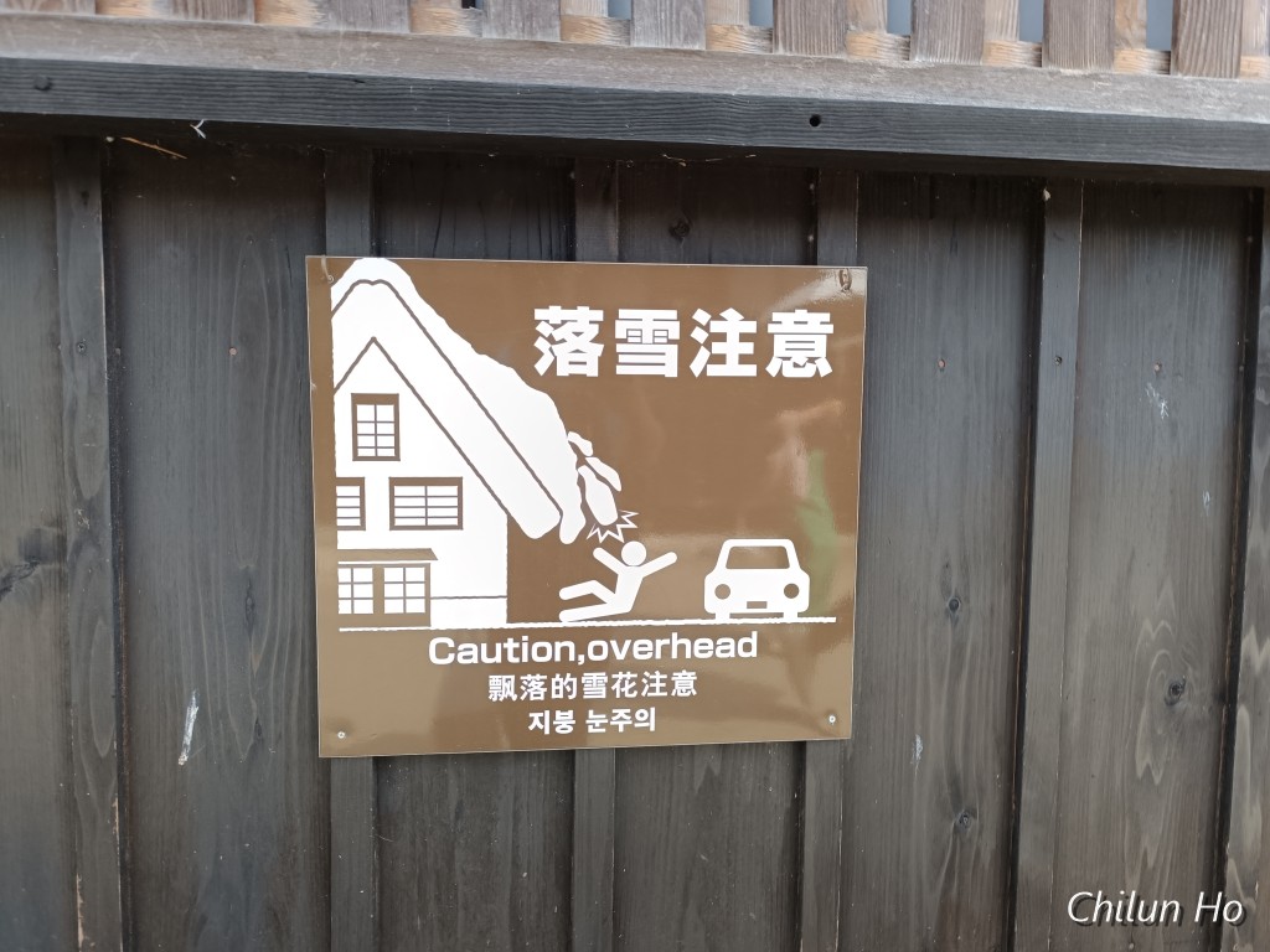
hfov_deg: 71.6
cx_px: 635
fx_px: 881
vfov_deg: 56.8
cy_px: 476
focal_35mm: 24
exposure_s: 1/100
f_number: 1.65
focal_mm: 6.14
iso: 125
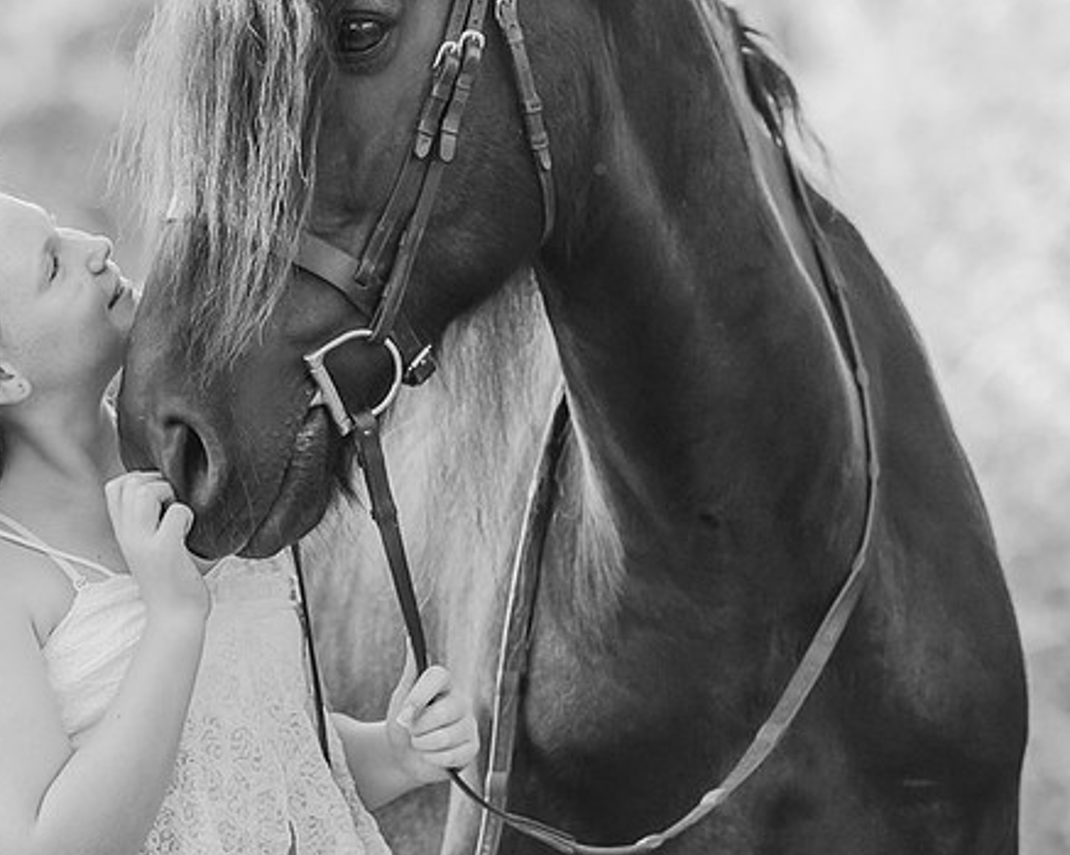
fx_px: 13830
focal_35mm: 437
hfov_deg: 4.4
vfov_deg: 3.5
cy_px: 439
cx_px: 252
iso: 1100
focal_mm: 185
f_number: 4
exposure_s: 1/500
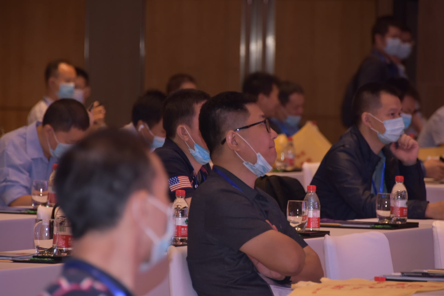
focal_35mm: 300
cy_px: 148
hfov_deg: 6.9
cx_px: 222
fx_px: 3700
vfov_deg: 4.6
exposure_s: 1/60
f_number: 5.6
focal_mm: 200
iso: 800
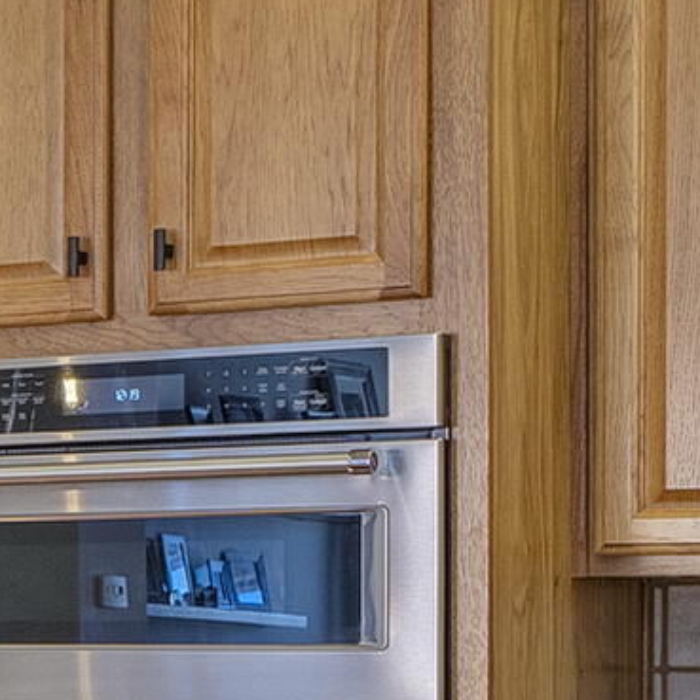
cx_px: -916
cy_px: 672
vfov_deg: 13.4
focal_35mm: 129
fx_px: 2951
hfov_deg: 11.5
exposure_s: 1/5
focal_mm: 20
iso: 200
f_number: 7.1
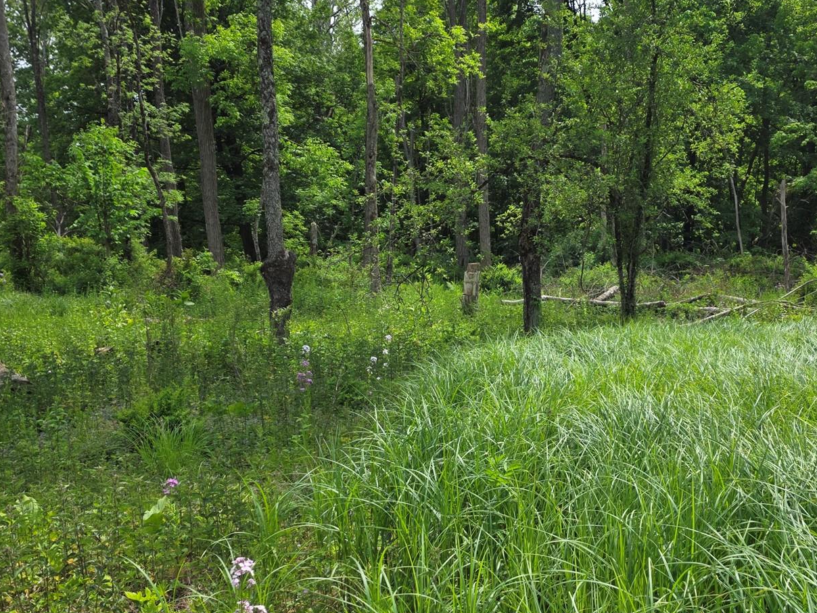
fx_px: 920
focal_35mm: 39
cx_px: 528
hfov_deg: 47.3
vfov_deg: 36.7
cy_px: 363
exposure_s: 1/3737
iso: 80
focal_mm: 6.3
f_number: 1.7
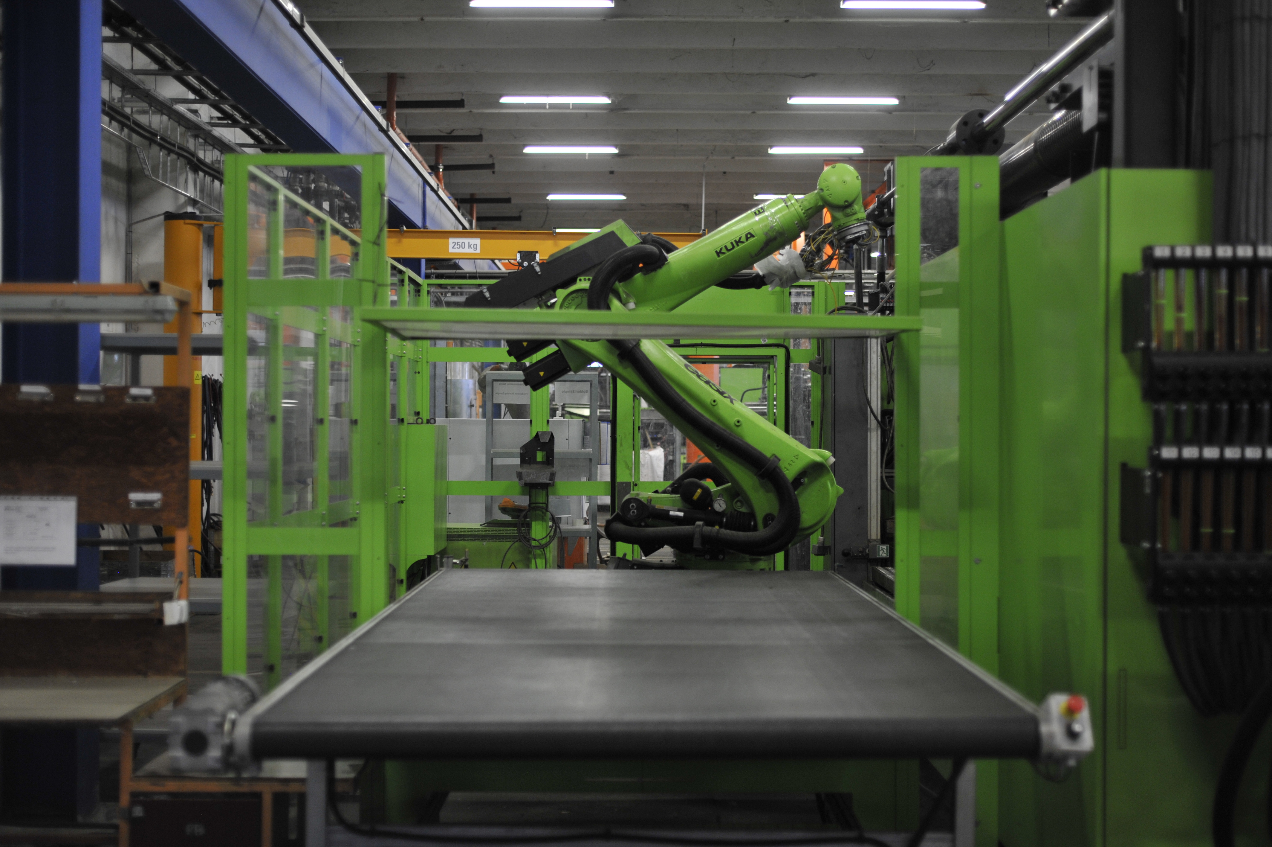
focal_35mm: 50
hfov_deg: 39.6
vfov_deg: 27.0
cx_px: 636
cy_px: 424
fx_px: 1766
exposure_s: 1/200
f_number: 2.2
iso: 1000
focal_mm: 50
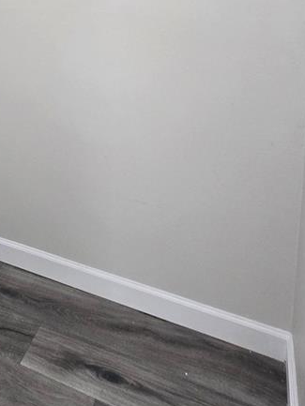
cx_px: 18
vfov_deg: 44.2
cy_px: 6
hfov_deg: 36.6
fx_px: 423
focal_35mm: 36
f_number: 2.2
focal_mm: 2.2
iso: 160
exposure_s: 1/60
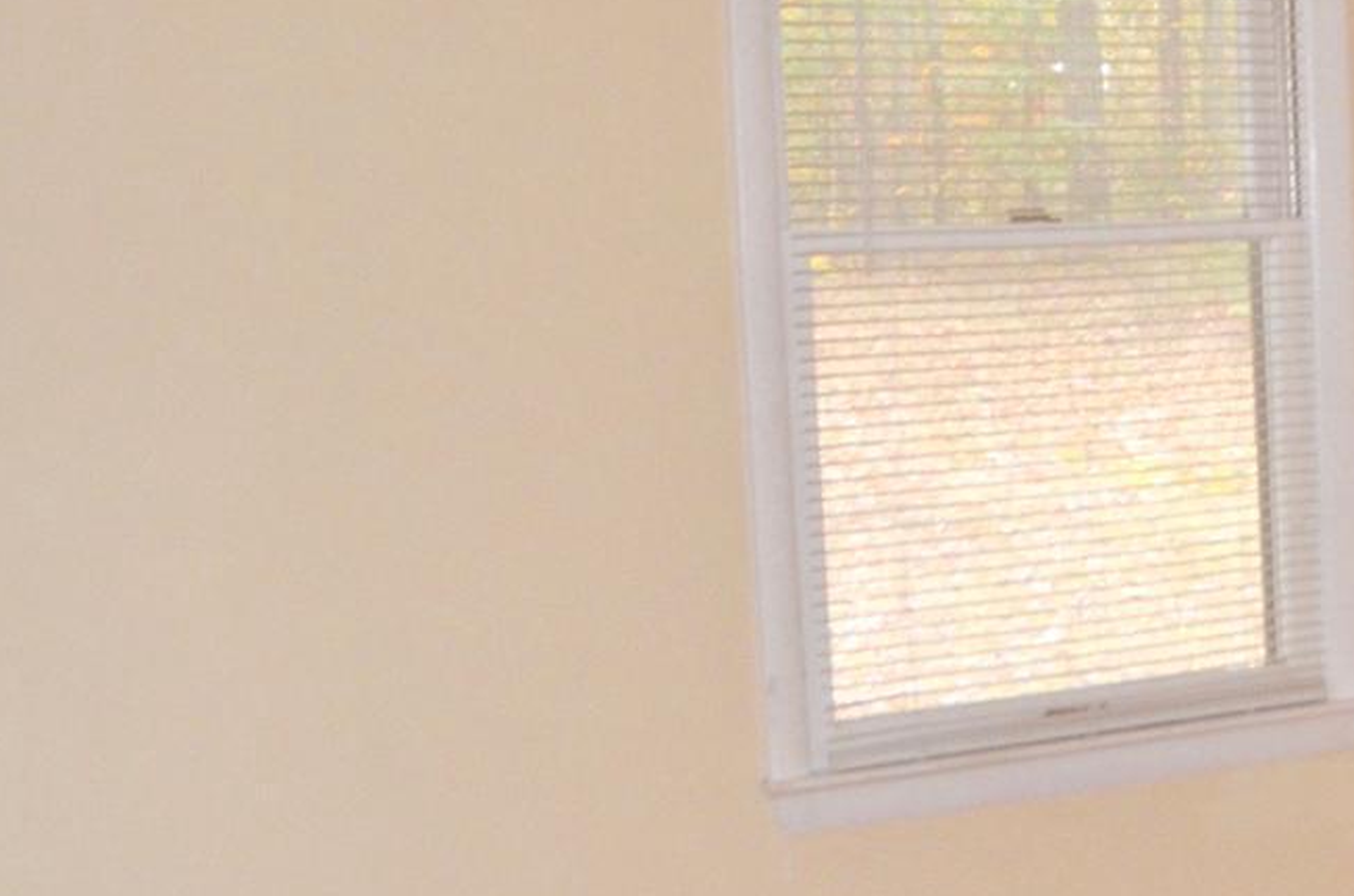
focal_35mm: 85
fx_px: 3190
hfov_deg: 20.6
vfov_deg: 16.0
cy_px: 497
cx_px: 2020
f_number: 5
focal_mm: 18
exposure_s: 1/60
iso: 1000
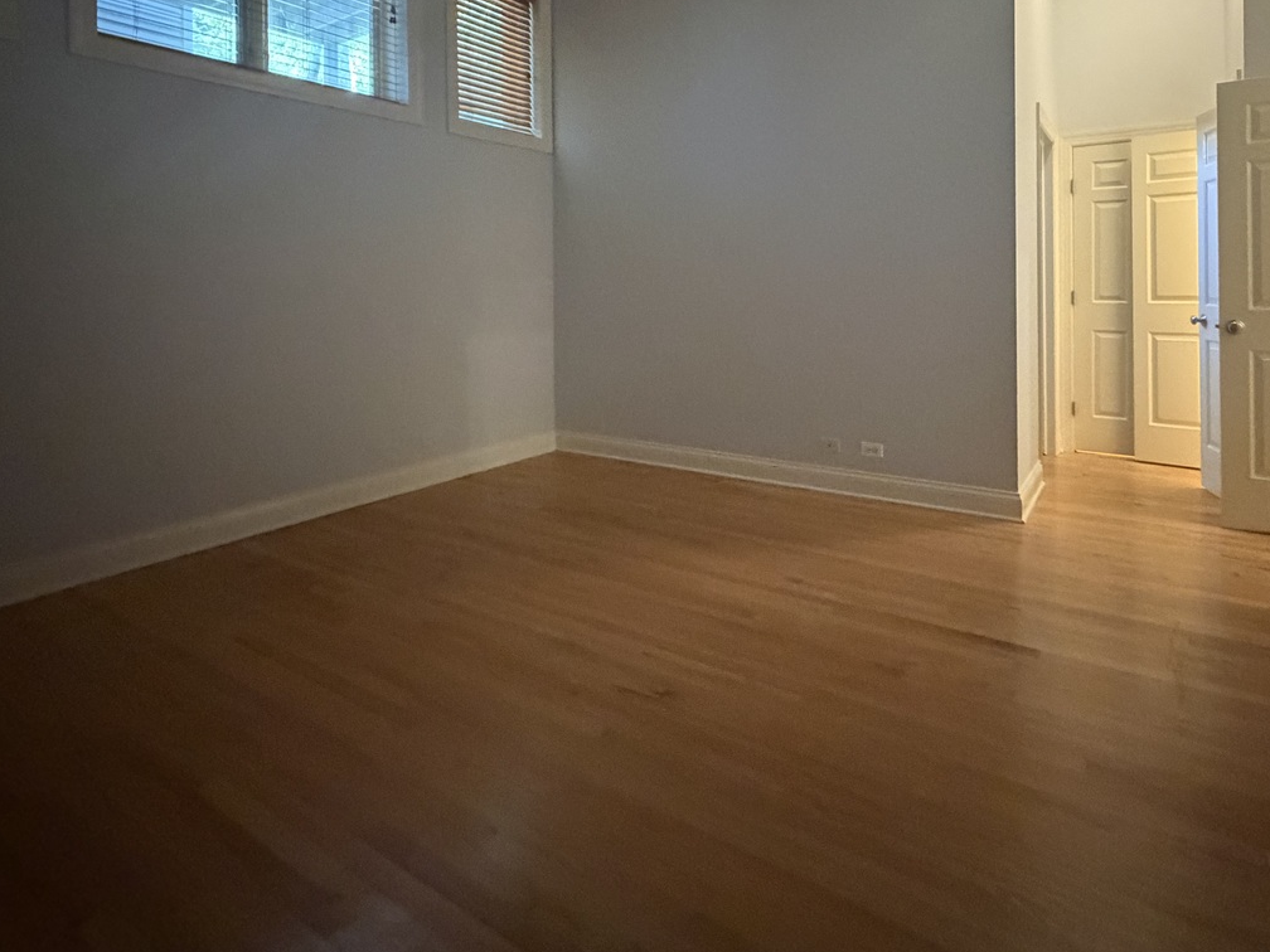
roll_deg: +0.3
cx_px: 674
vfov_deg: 63.7
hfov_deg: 81.7
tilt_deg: -0.2
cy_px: 291
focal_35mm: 20
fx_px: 734
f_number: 2.2
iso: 1250
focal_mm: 2.22
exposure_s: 1/40
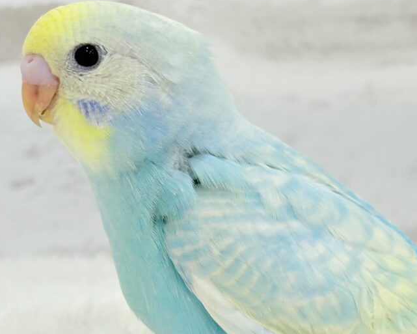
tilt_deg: -5.8
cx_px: 250
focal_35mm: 95
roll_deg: +1.6
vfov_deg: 16.2
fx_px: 1173
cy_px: 200
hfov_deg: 20.1
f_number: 1.6
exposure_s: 1/100
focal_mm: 5.96
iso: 64
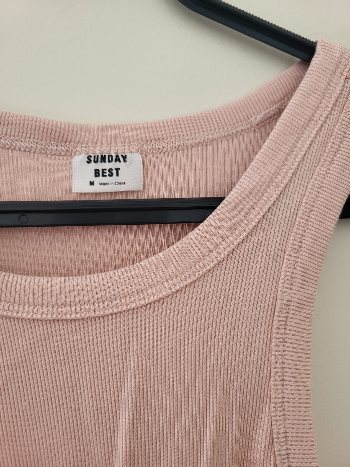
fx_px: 351
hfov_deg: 53.1
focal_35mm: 26
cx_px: 175
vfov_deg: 67.3
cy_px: 234
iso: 250
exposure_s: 1/60
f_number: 1.8
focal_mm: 5.4
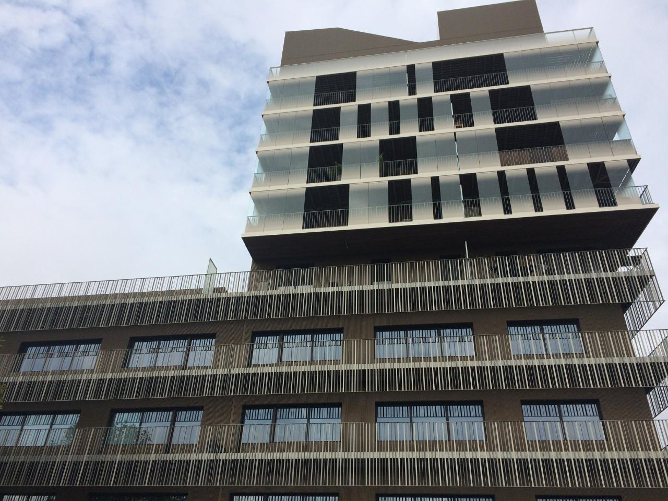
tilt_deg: +34.6
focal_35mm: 29
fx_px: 560
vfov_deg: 48.2
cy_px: 250
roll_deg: -3.1
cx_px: 334
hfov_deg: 61.7
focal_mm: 4.15
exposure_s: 1/2053
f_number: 2.2
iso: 32
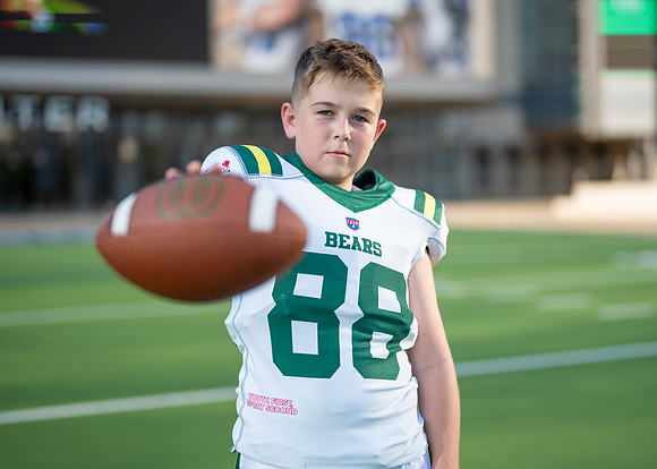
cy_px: 223
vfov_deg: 23.1
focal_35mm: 61
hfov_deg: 32.0
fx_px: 1145
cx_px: 367
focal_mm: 50
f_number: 1.2
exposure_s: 1/4000
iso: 100
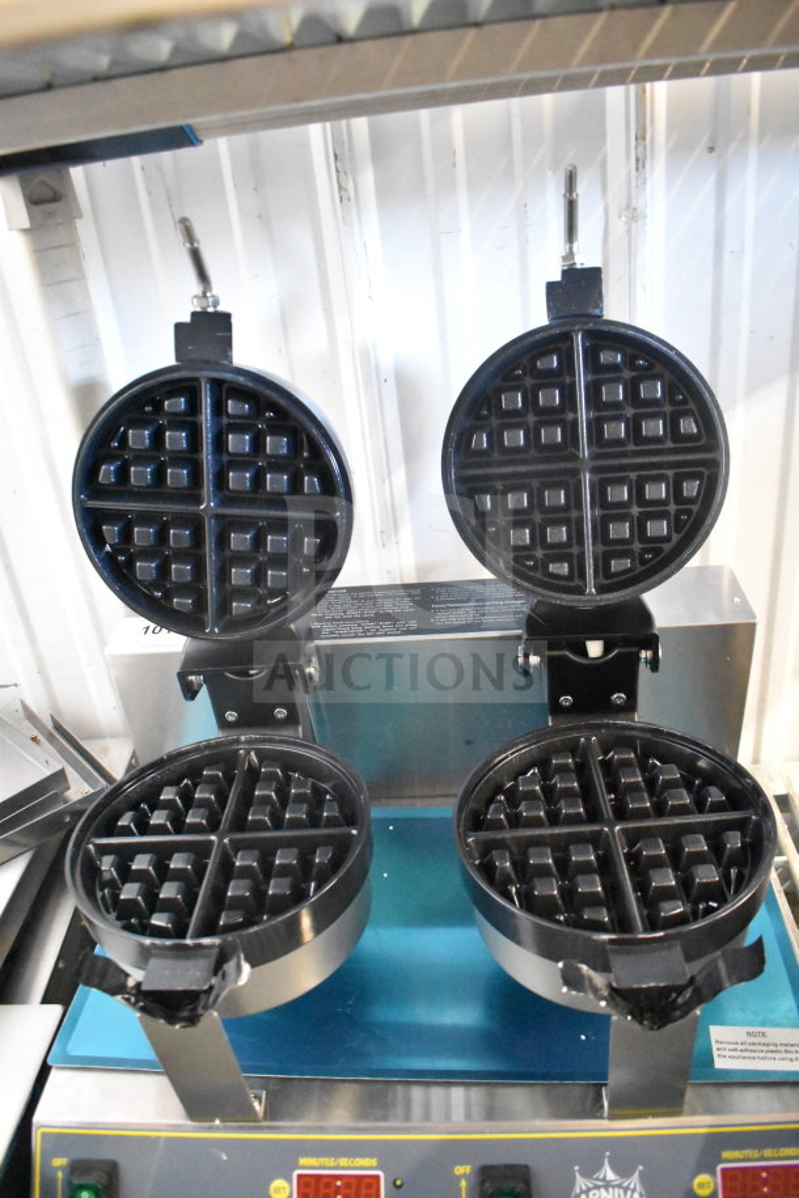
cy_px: 599
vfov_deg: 67.4
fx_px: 899
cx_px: 400
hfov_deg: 47.9
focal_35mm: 27
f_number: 3.5
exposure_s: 1/30
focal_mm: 18
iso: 12800
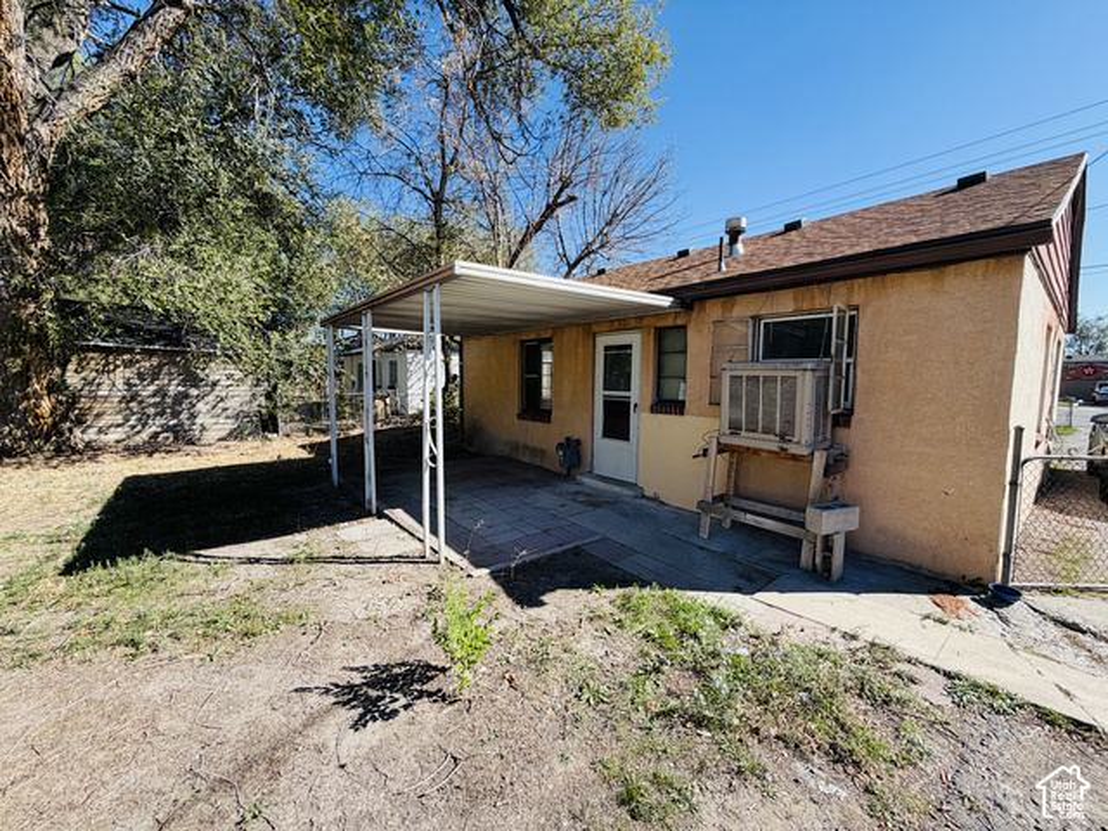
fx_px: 448
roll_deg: +0.1
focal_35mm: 14
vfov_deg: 85.7
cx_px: 554
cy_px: 416
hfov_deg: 102.1
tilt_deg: -5.5
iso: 40
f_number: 2.2
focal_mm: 2.22
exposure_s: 1/770
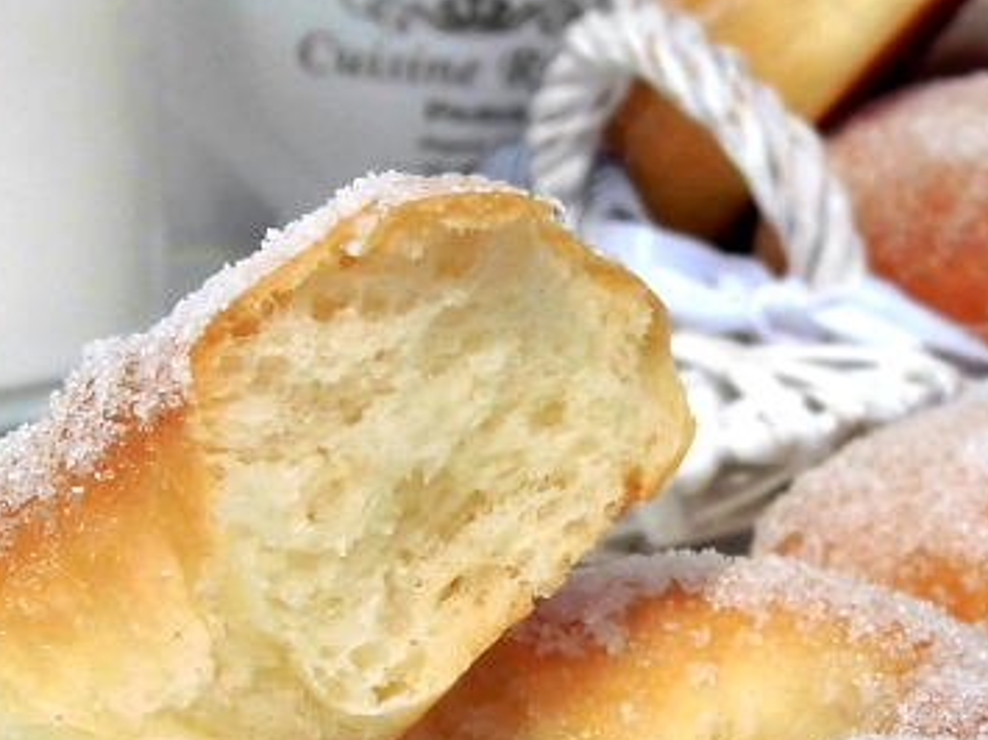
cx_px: 763
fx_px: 3024
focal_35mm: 106
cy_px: 523
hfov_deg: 18.4
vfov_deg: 13.9
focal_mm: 8.3
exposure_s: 1/160
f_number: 9.6
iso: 100
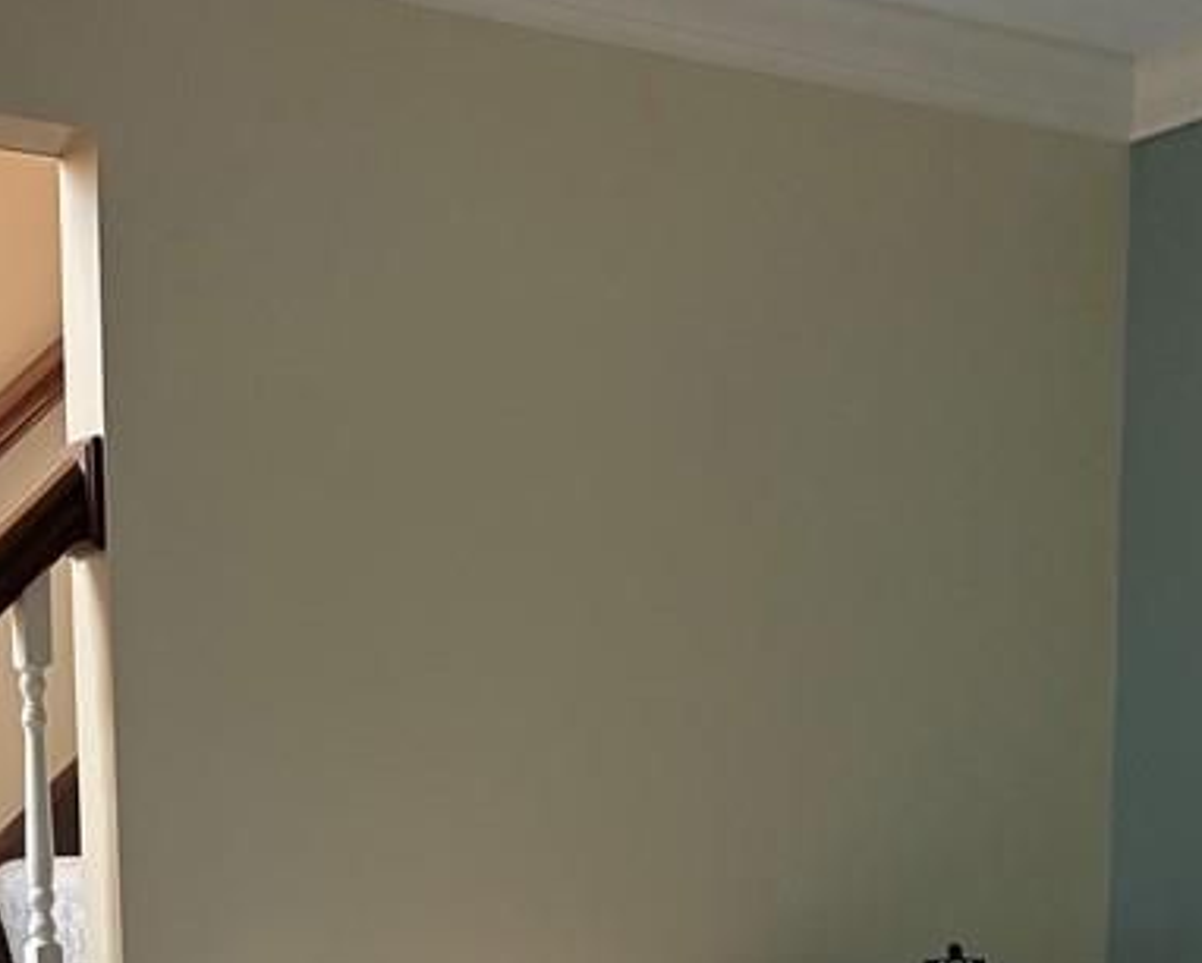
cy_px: 1180
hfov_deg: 27.6
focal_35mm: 68
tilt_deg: -5.1
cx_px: 324
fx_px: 2420
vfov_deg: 20.9
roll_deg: +0.9
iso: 500
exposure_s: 1/60
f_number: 1.6
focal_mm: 5.96
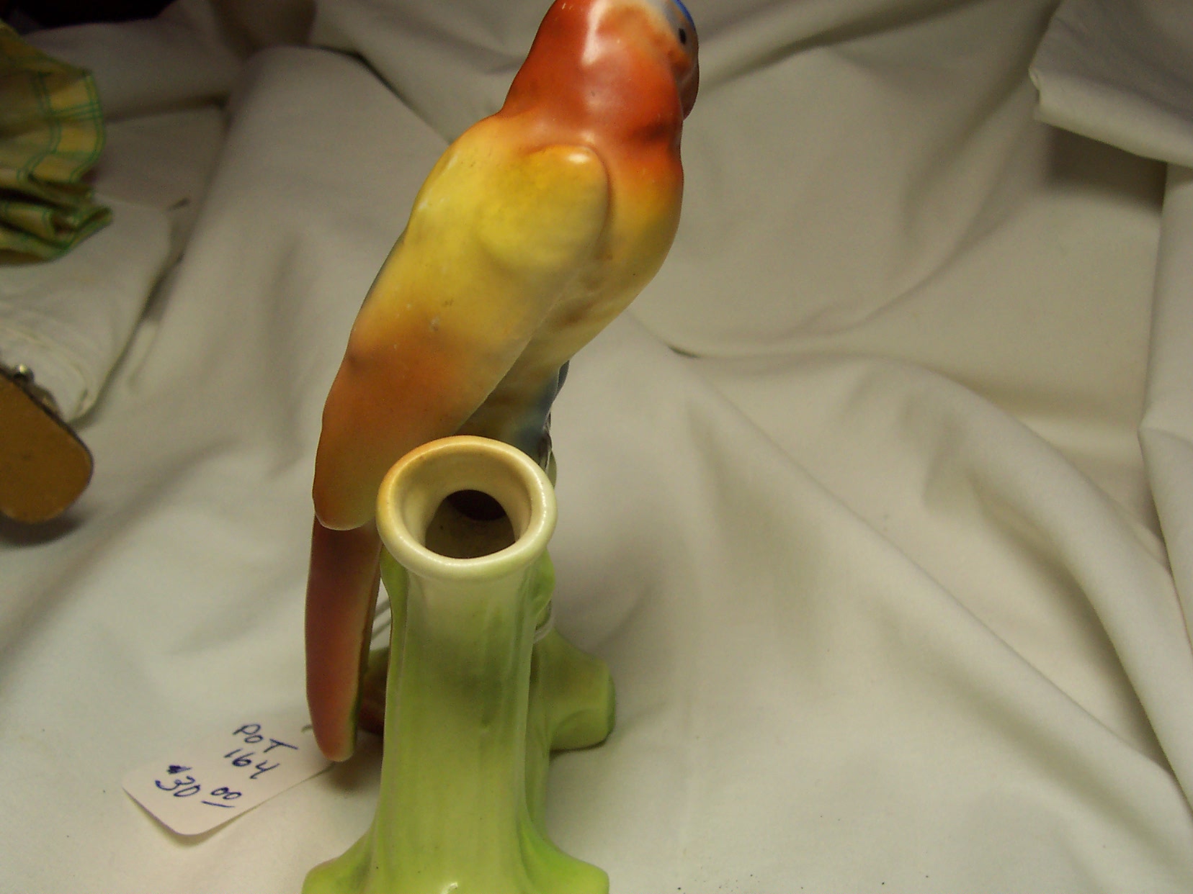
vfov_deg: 38.7
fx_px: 1275
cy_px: 447
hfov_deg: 50.1
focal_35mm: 37
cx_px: 596
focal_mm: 5.6
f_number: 2.8
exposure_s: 1/90
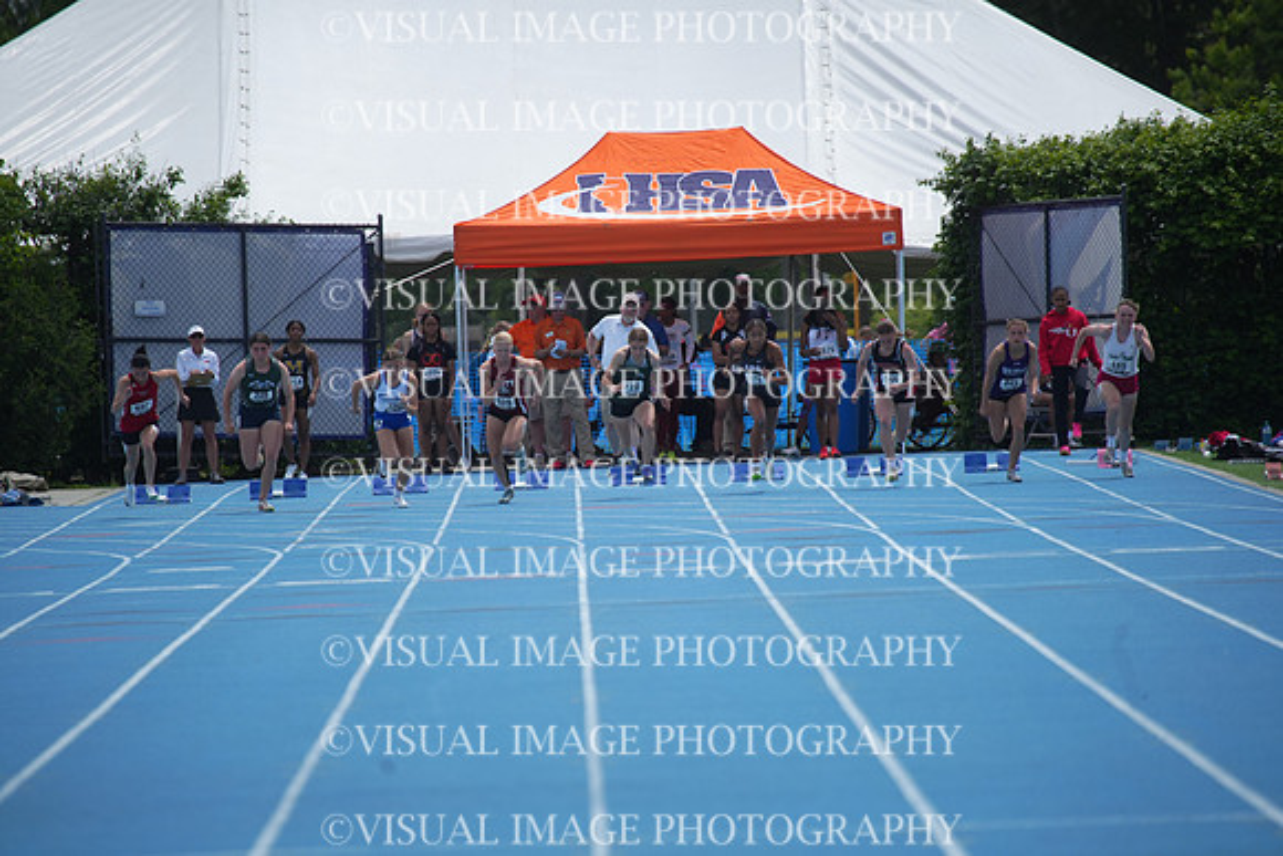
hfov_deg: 5.2
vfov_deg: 3.4
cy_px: 428
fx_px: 14258
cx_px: 642
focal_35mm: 400
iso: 320
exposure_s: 1/1600
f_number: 5.6
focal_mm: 400
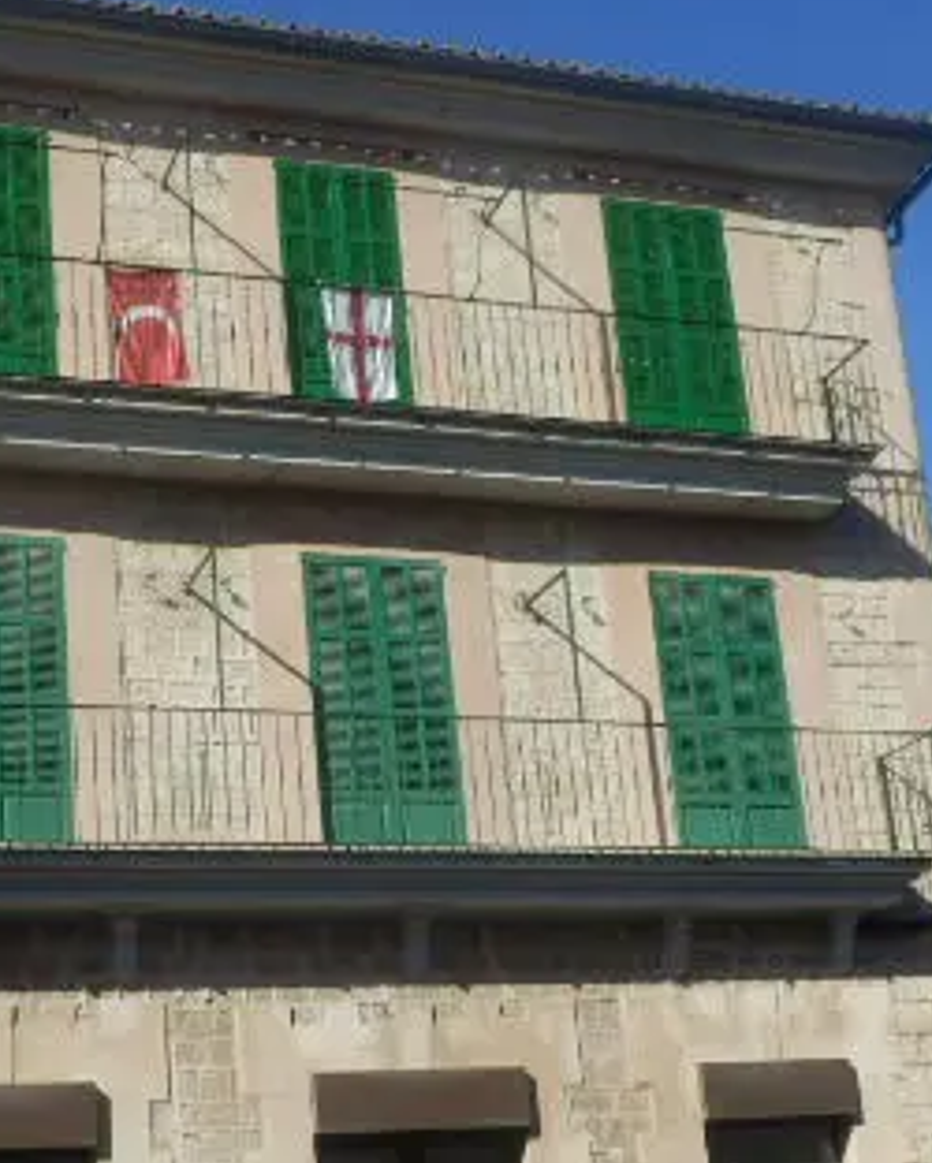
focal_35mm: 66
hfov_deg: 23.0
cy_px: 805
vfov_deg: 28.5
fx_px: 2273
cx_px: 291
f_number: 3.7
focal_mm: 5.9
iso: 80
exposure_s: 1/800
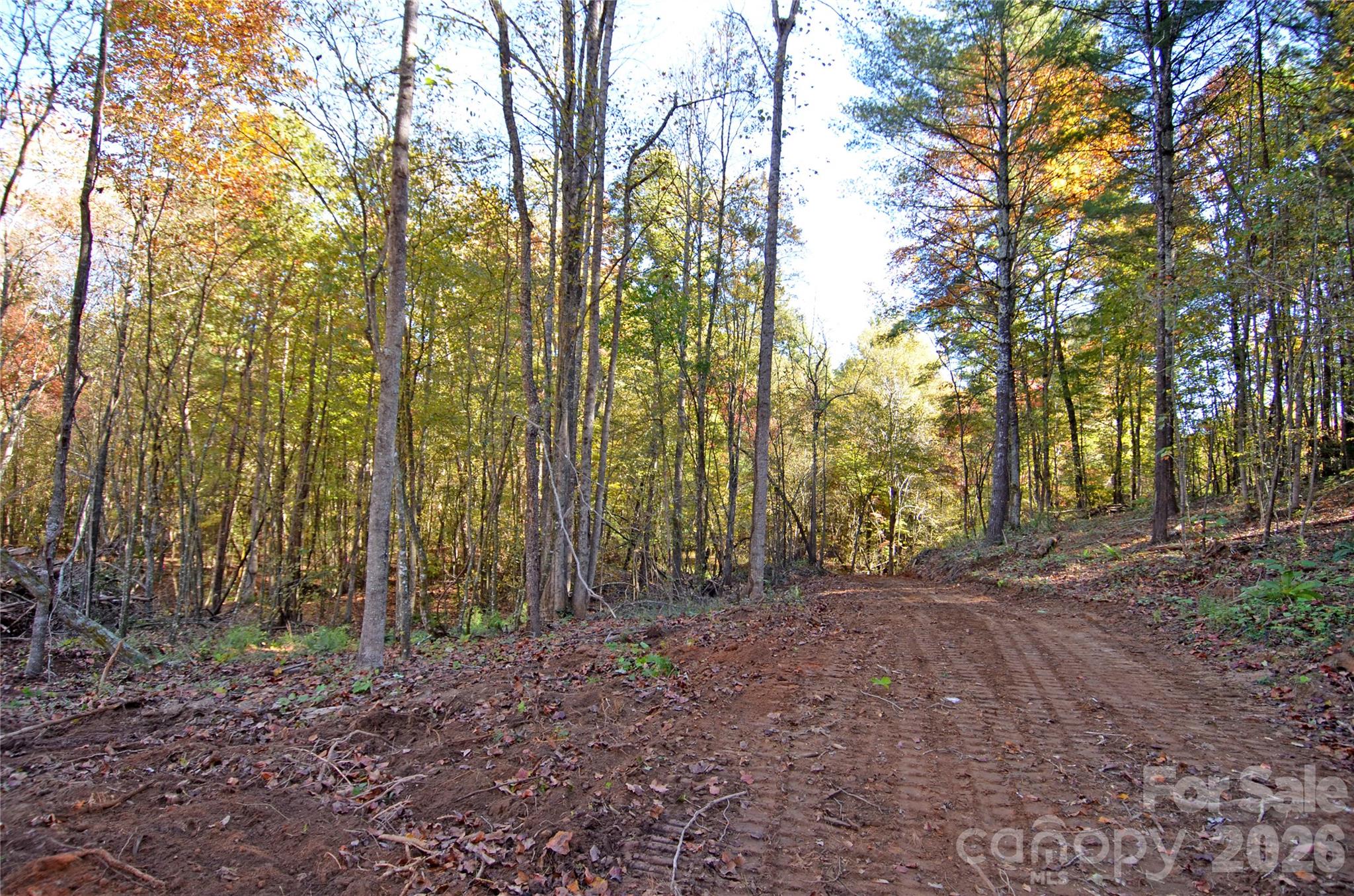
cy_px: 448
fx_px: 676
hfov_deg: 90.1
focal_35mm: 18
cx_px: 677
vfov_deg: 67.1
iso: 200
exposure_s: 1/125
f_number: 4
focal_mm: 12
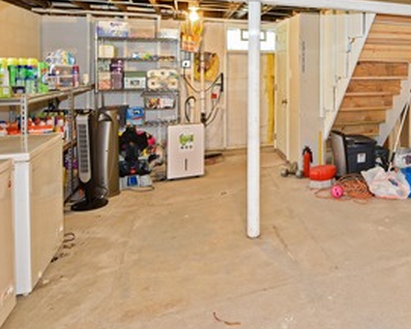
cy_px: 64
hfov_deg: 48.8
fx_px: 377
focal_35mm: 31
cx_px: 394
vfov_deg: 44.7
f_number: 10
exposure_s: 1/2.5
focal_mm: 14
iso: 400
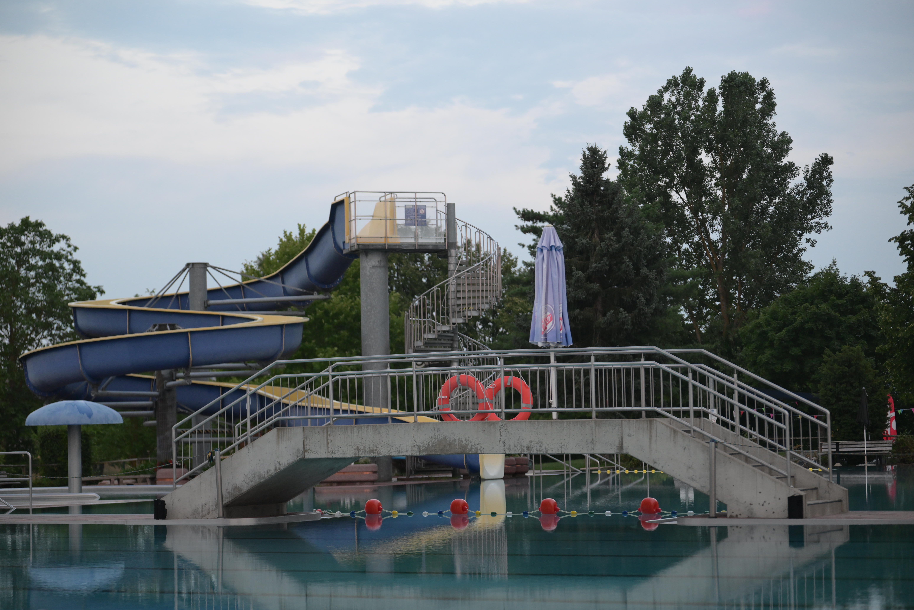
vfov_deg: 16.3
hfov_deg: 24.2
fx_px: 2132
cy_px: 305
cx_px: 457
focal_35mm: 84
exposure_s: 1/250
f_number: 2.7
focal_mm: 84
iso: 1250
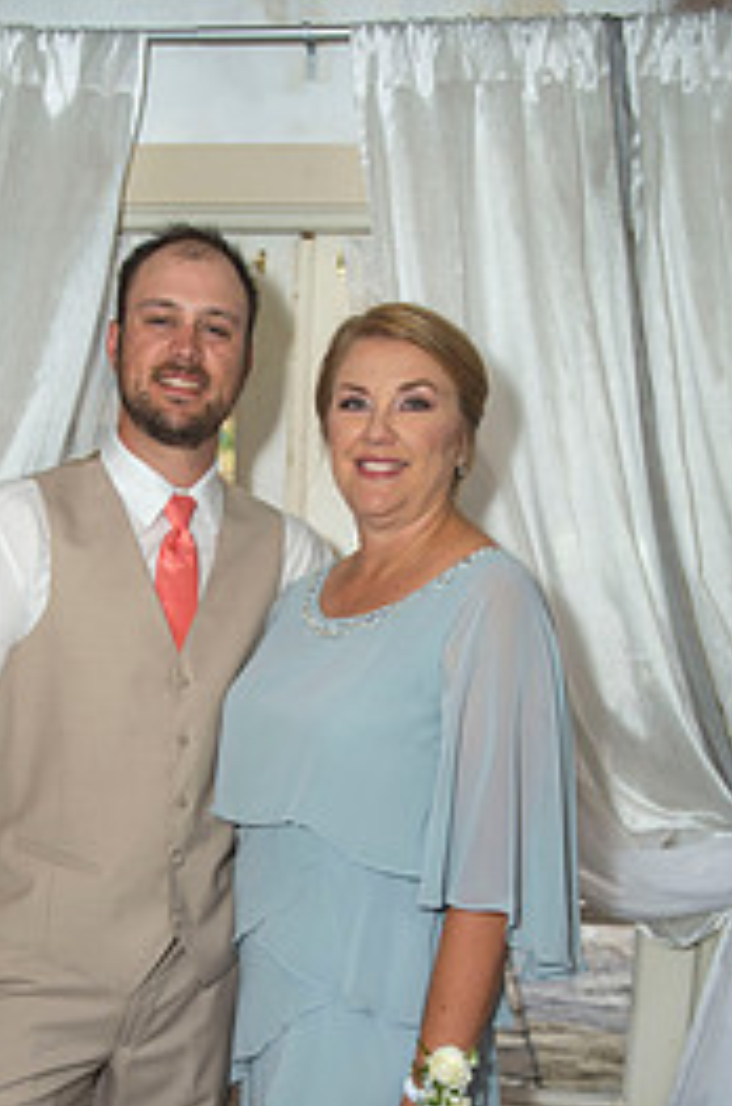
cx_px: 255
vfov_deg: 39.3
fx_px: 1472
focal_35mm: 48
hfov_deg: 27.8
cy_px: 908
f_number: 3.5
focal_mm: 28
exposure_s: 1/100
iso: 200
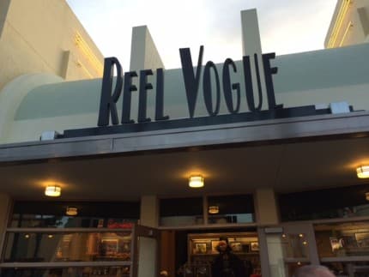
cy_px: 138
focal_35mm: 29
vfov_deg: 48.3
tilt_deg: +22.2
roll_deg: +0.5
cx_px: 184
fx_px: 309
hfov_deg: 61.6
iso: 40
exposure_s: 1/120
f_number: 2.2
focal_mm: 4.15
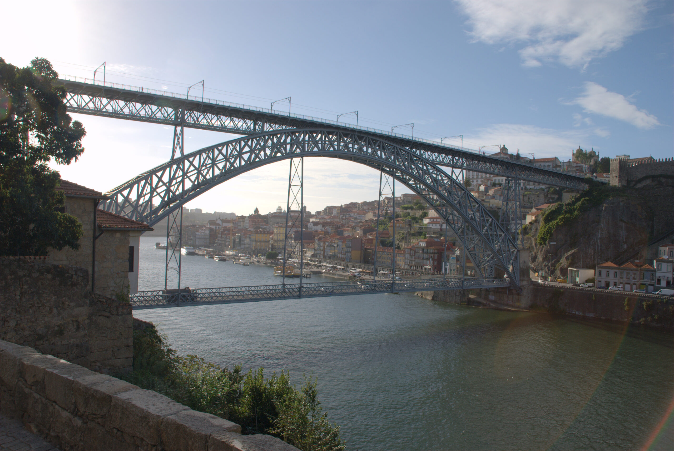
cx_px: 337
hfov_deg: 67.3
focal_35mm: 27
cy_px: 226
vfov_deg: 48.1
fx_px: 506
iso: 100
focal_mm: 18
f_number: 8
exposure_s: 1/250
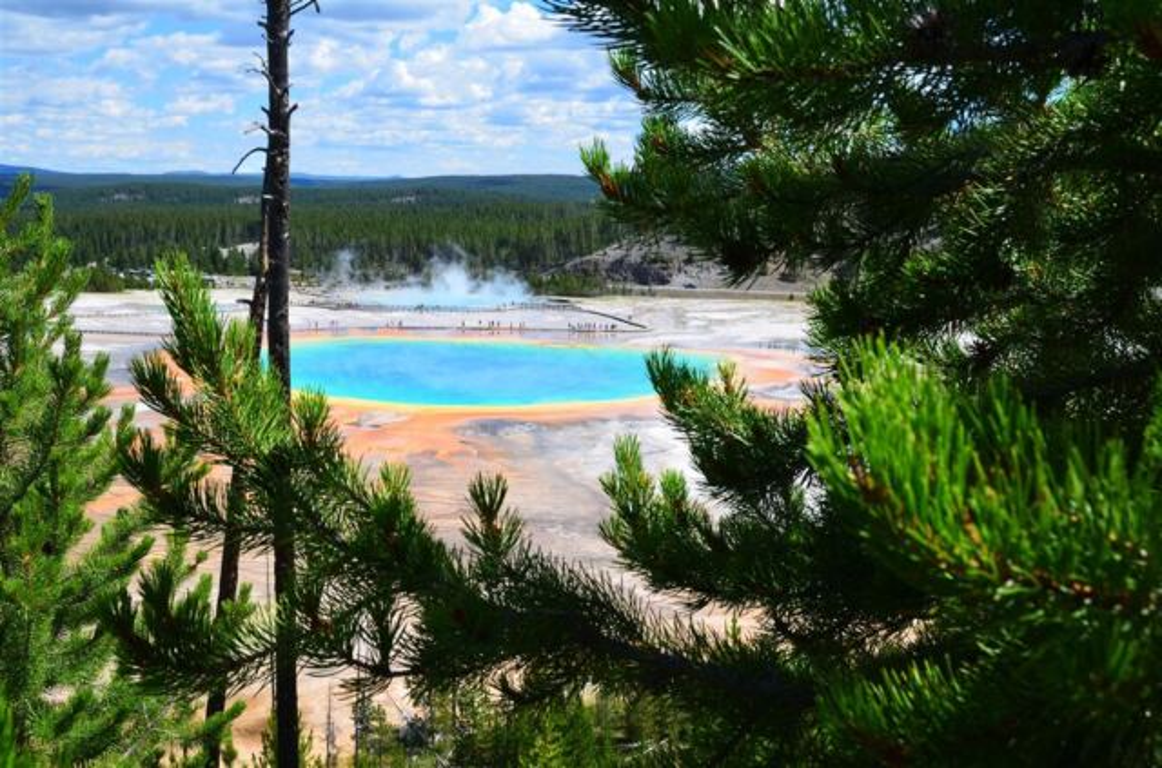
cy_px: 384
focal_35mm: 36
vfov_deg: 36.7
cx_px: 581
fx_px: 1159
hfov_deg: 53.3
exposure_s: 1/160
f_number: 11
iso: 100
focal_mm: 24
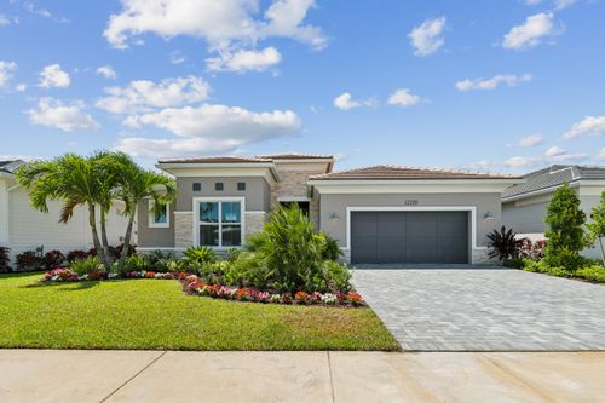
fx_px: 235
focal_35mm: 14
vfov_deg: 81.2
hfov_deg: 104.3
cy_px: 202
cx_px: 302
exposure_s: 1/250
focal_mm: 14
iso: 100
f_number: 9
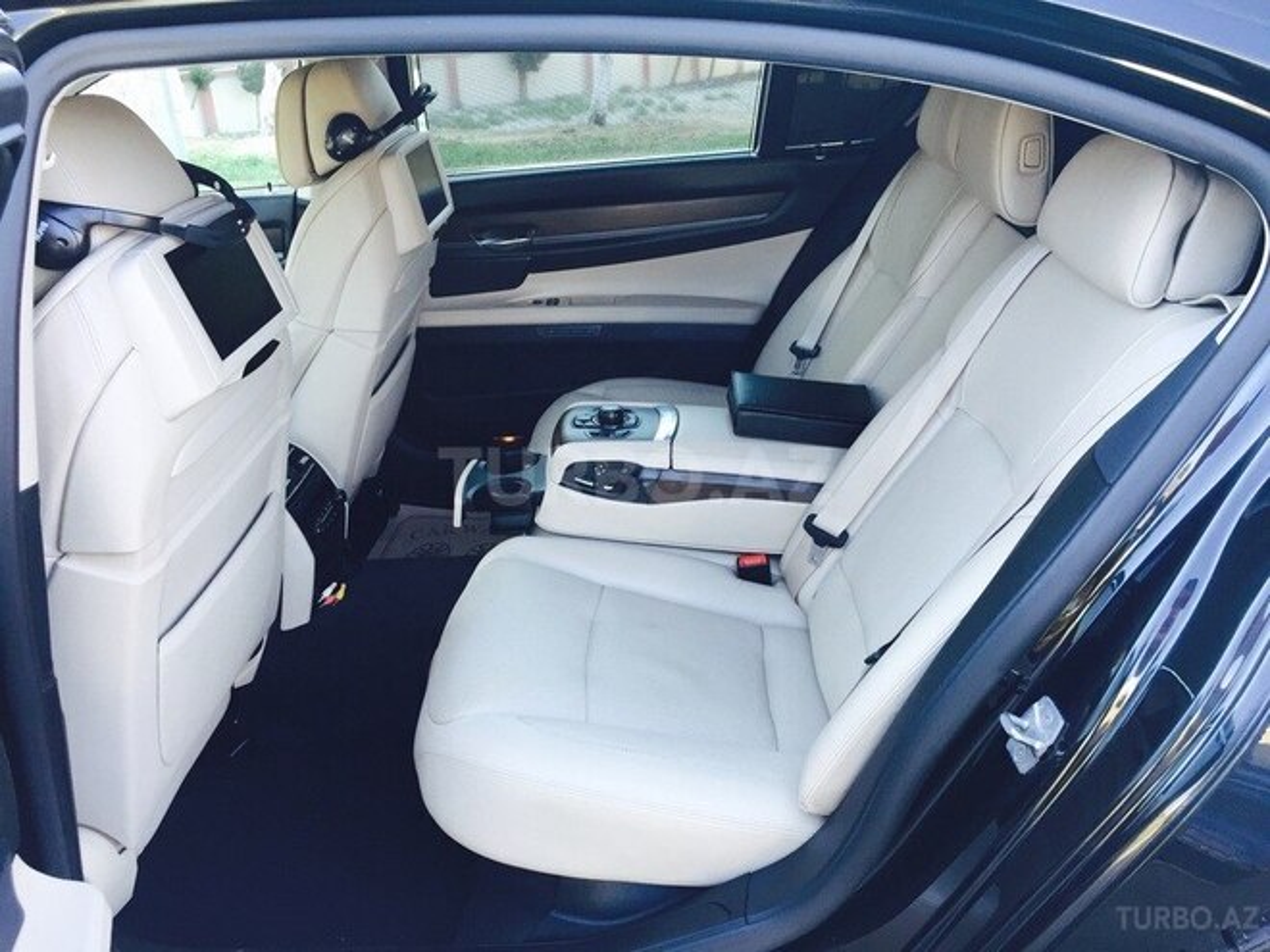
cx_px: 635
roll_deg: +1.6
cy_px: 476
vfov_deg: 48.2
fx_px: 1064
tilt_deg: -25.1
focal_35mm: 29
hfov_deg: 61.7
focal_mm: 4.15
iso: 50
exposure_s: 1/100
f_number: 2.2
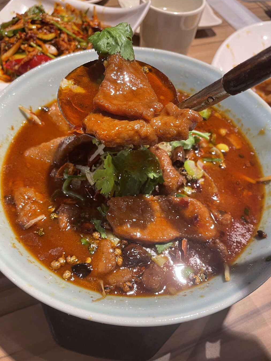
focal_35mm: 27
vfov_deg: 65.3
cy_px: 184
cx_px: 132
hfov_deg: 51.3
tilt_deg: -57.7
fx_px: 282
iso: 100
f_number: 1.6
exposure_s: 1/50
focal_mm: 4.2
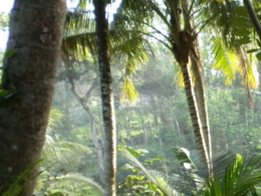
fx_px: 604
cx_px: 310
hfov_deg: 22.5
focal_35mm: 80
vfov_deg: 18.3
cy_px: 161
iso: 64
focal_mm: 5
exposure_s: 1/60
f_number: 3.1
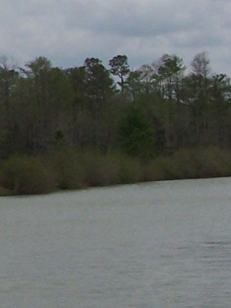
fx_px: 1602
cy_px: 66
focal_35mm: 180
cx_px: -186
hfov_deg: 8.0
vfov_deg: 11.0
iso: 80
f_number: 5.6
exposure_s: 1/800
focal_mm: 6.3
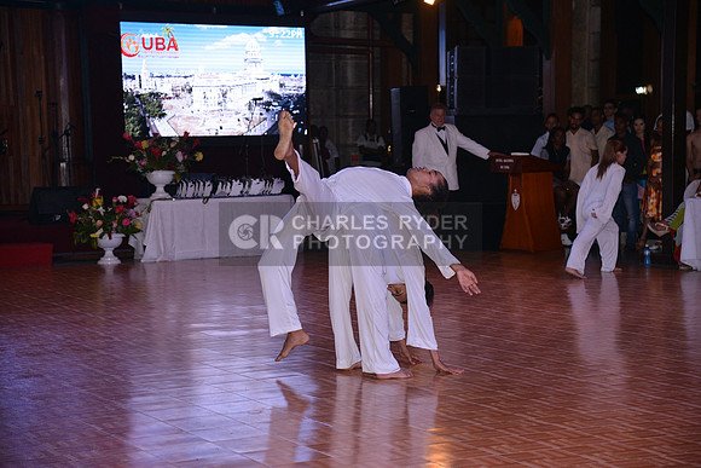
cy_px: 234
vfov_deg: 18.2
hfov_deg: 27.0
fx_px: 1461
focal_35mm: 75
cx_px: 350
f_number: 4.5
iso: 1000
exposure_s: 1/250
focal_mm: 75
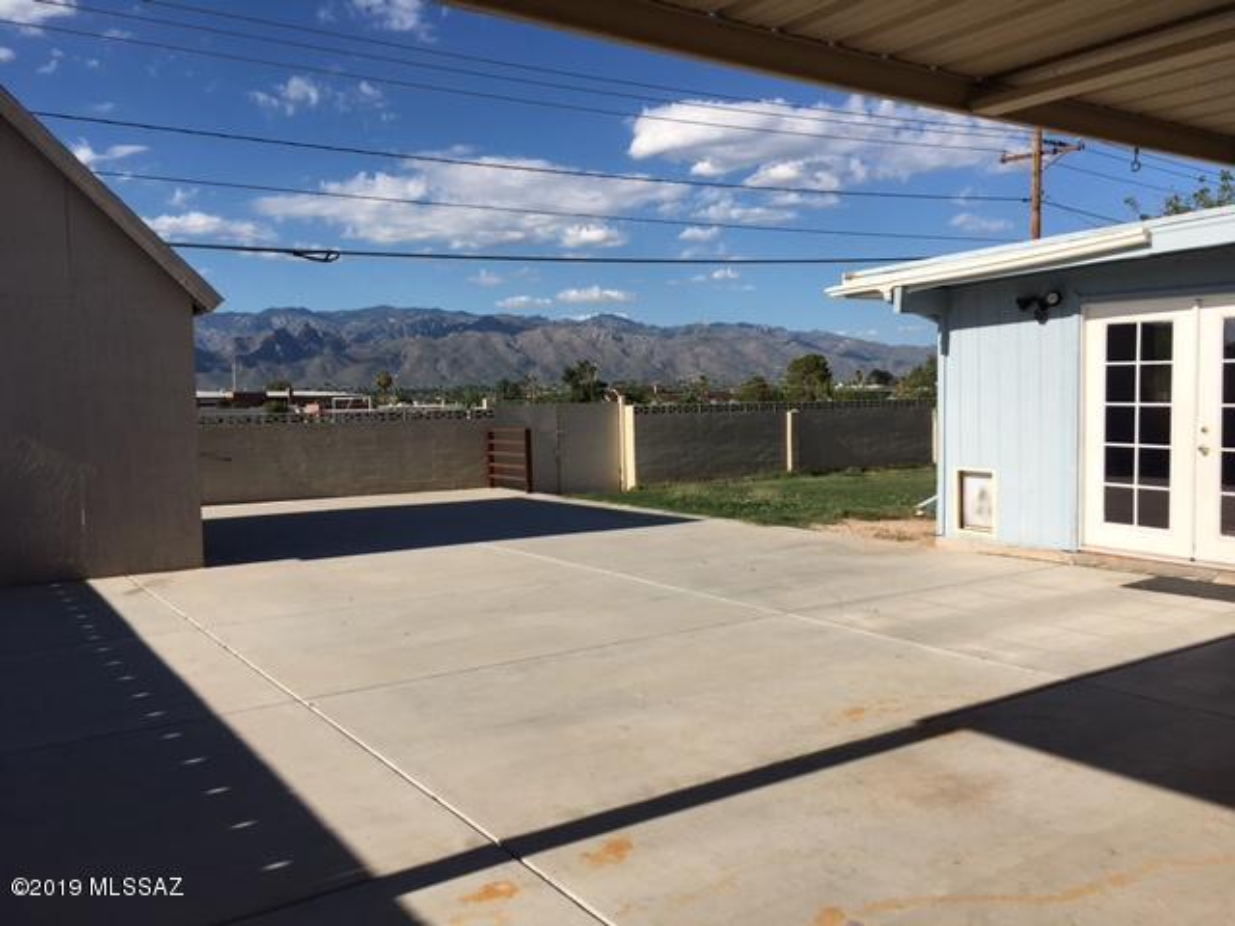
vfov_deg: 48.2
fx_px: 1035
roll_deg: +0.7
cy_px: 463
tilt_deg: -2.8
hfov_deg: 61.7
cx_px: 618
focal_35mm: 29
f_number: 2.2
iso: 25
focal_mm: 4.15
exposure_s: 1/2481
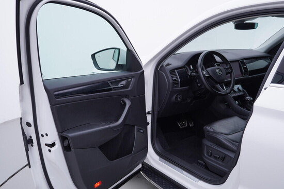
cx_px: 142
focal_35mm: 36
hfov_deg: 53.1
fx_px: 284
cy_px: 94
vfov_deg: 36.9
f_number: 3.5
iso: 125
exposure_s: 1/60
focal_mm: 24
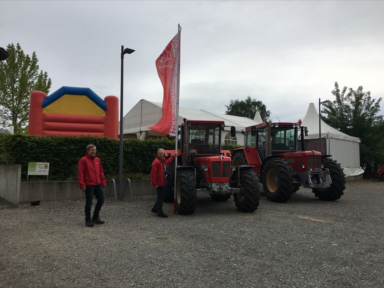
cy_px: 144
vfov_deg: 48.2
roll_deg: -1.2
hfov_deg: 61.7
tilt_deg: +4.0
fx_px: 322
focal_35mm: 29
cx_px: 192
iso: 25
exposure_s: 1/1923
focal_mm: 4.15
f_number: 2.2
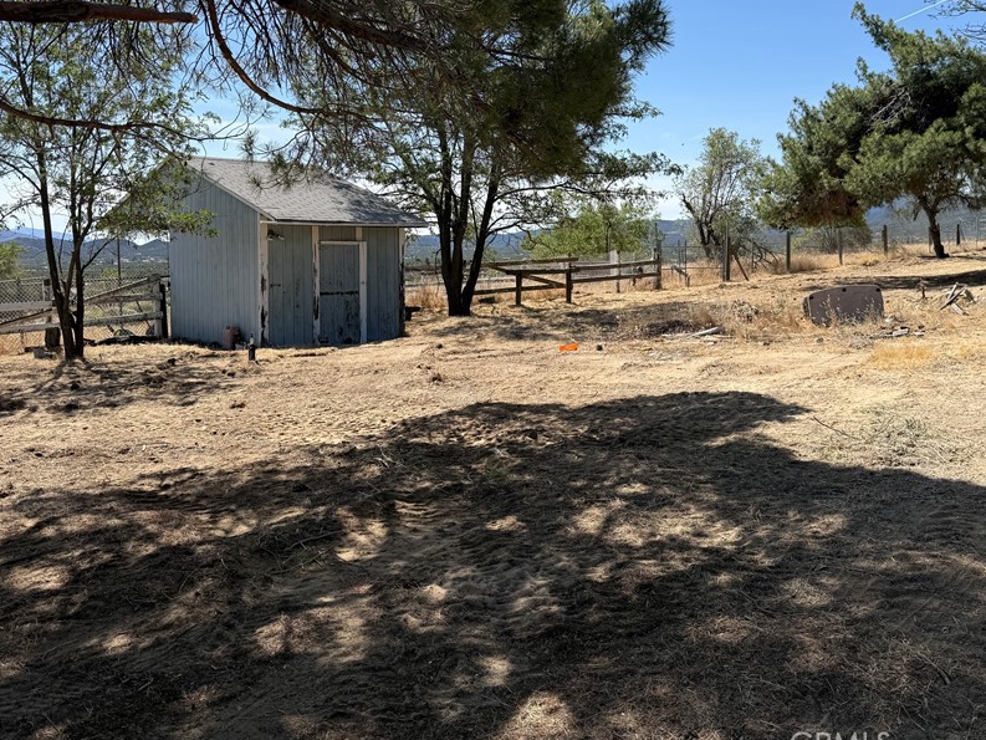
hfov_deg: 58.3
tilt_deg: -2.6
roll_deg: -0.2
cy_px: 284
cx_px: 502
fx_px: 883
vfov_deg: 45.1
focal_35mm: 31
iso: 80
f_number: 1.78
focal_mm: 6.76
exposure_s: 1/3584
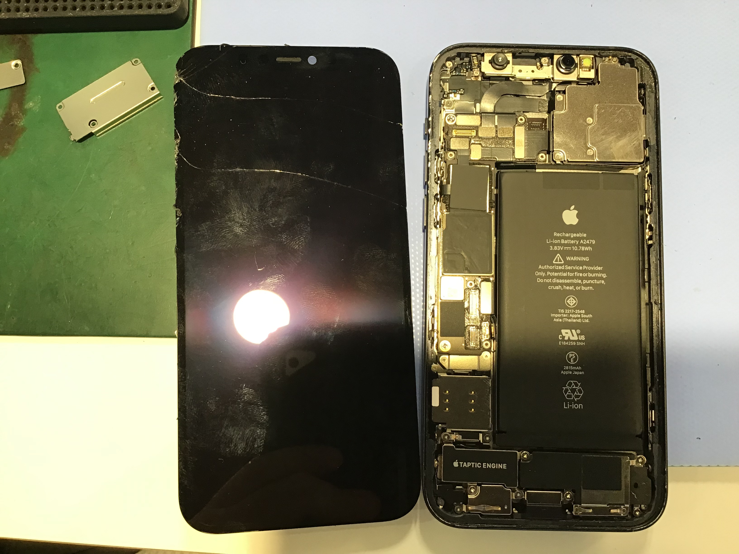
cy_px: 277
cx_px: 370
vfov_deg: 45.4
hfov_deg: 58.4
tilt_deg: -84.4
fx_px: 662
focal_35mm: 31
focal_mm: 3.3
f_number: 2.4
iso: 50
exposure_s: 1/30
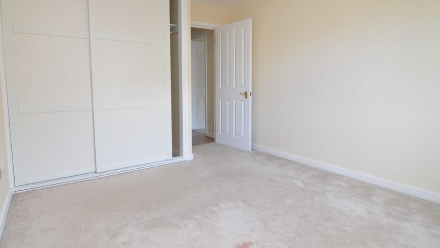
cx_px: 205
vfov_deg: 56.8
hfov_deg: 87.7
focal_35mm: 20
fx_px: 229
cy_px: 112
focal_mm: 11
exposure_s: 1/80
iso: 400
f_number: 4.5
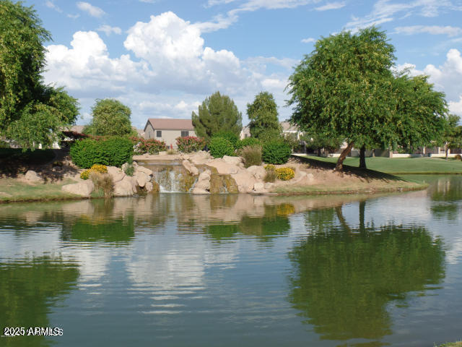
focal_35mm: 42
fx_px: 561
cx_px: 231
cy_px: 174
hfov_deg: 44.8
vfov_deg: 34.3
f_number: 3.6
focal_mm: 7.5
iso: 80
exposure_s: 1/1000
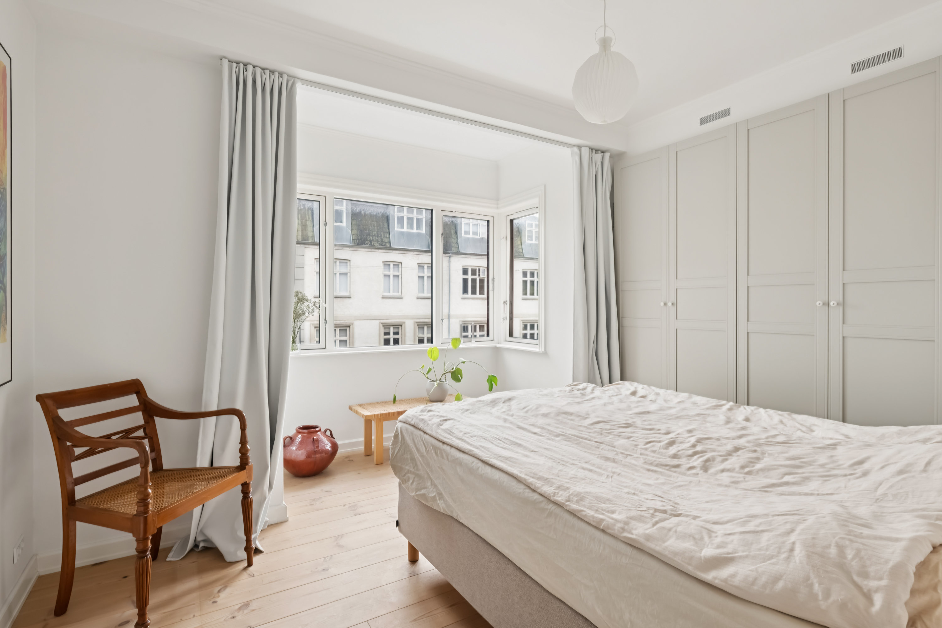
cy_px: 314
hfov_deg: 90.0
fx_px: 471
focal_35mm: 18
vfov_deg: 67.4
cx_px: 471
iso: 200
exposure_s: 1/15
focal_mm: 18
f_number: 9
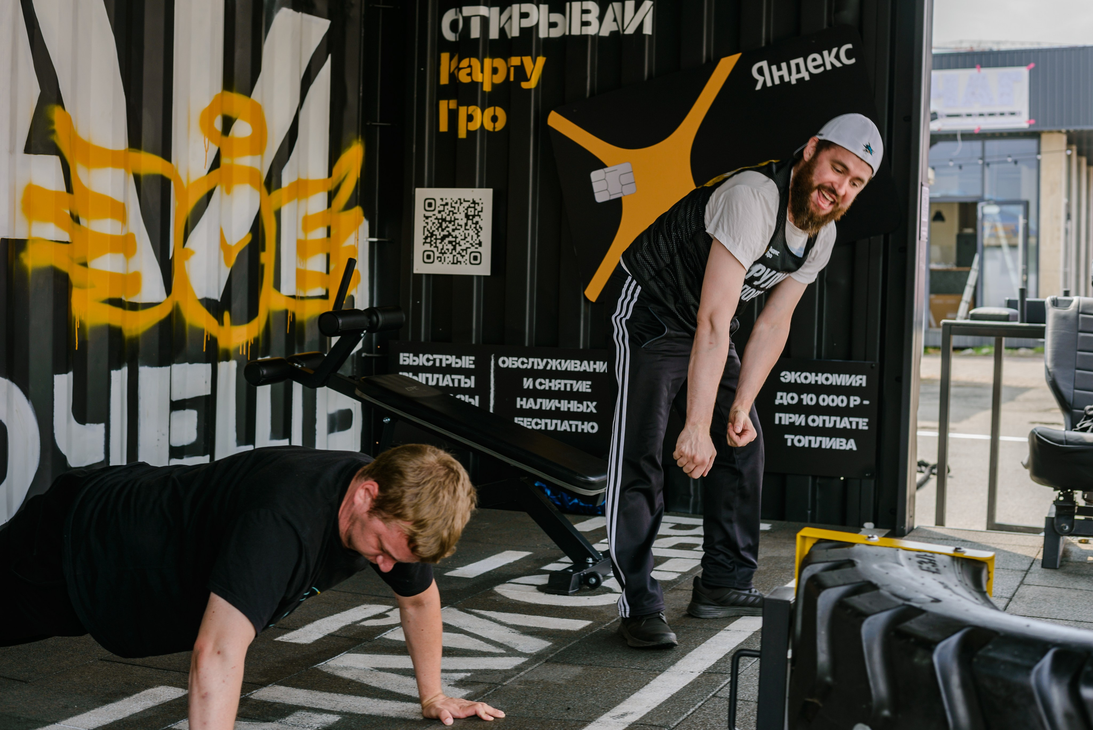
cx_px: 546
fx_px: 1519
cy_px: 365
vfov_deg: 27.0
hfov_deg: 39.6
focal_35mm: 50
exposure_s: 1/200
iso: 100
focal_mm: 50
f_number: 4.5
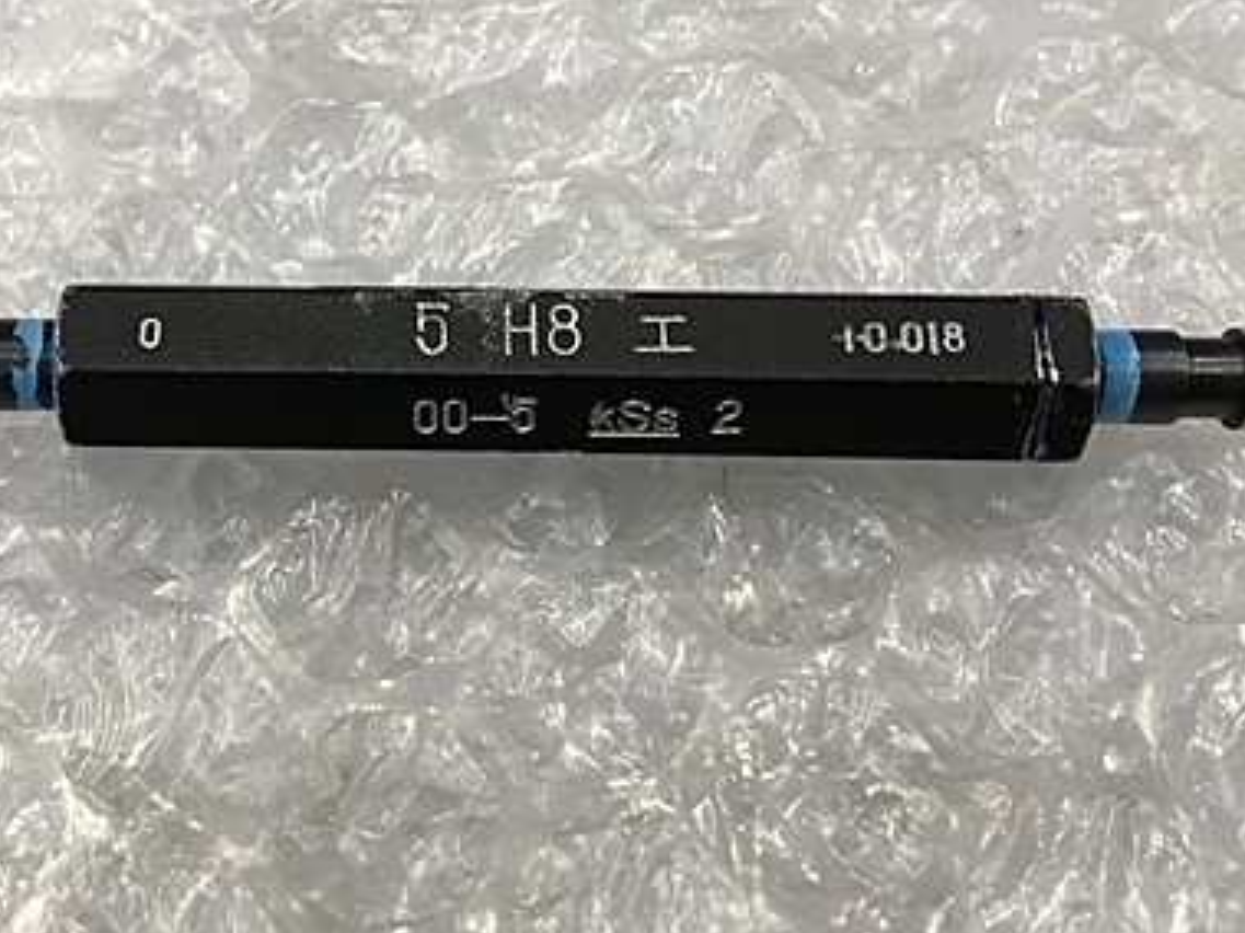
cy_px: 414
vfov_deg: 29.6
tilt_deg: -66.3
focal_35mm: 49
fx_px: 1762
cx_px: 355
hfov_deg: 38.2
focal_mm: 4.15
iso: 32
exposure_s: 1/30
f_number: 2.2
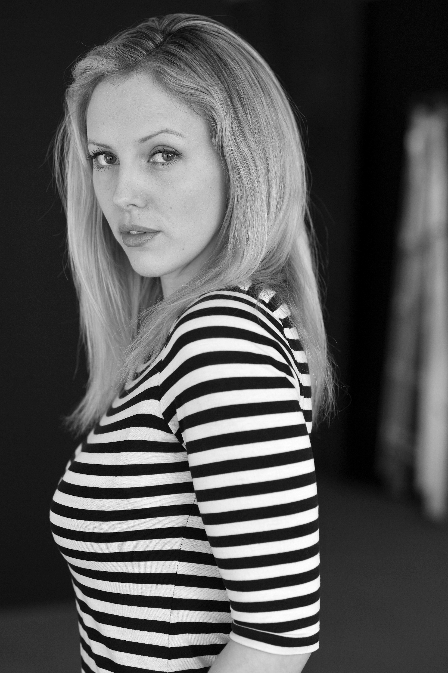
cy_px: 336
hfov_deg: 16.1
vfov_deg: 23.9
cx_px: 224
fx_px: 1589
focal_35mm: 85
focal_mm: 85
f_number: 4
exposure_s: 1/100
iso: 500
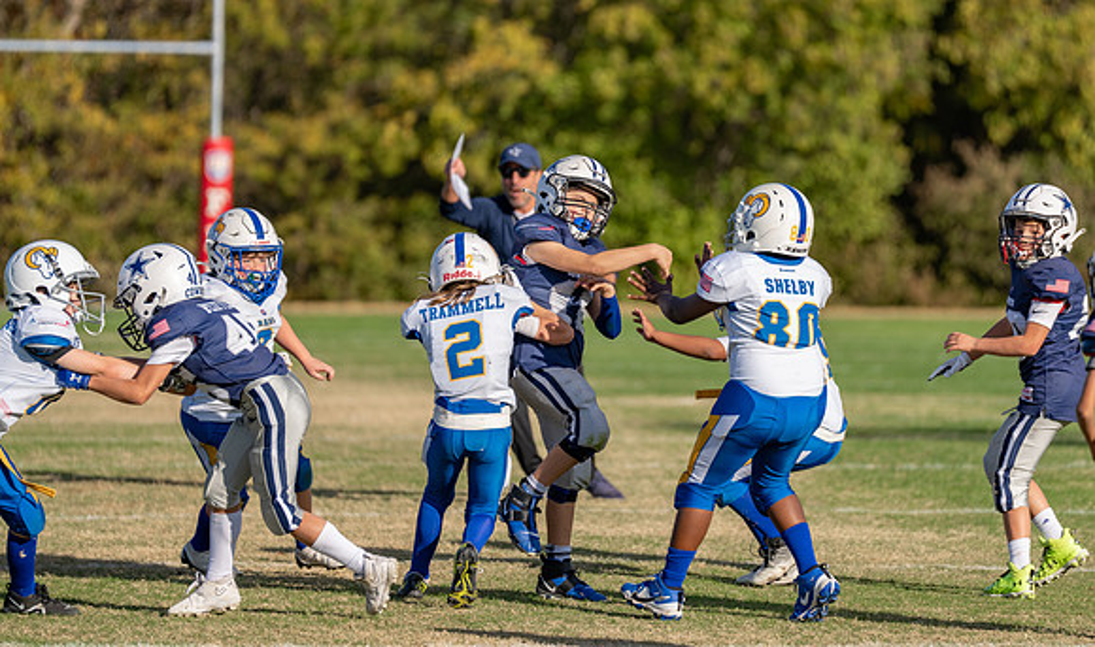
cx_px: 632
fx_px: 7495
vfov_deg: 4.9
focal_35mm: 255
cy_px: 235
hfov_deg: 8.4
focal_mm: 200
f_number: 2.8
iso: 100
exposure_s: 1/2000
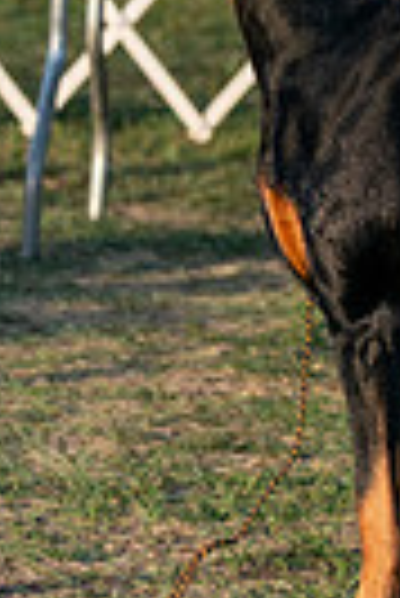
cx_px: 379
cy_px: -135
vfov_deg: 3.1
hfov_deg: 2.1
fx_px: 11120
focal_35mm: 669
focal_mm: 132
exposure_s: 1/1600
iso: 1000
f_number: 4.5
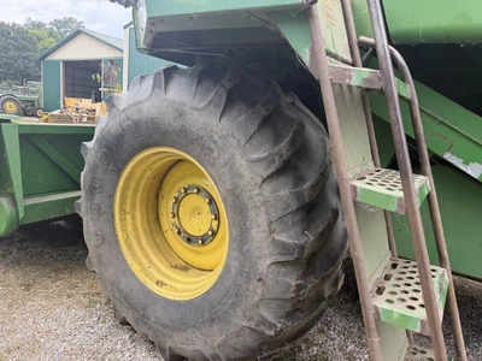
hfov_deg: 71.6
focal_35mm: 24
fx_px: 334
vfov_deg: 56.8
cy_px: 180
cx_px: 241
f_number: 1.78
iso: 80
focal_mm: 6.76
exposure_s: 1/410
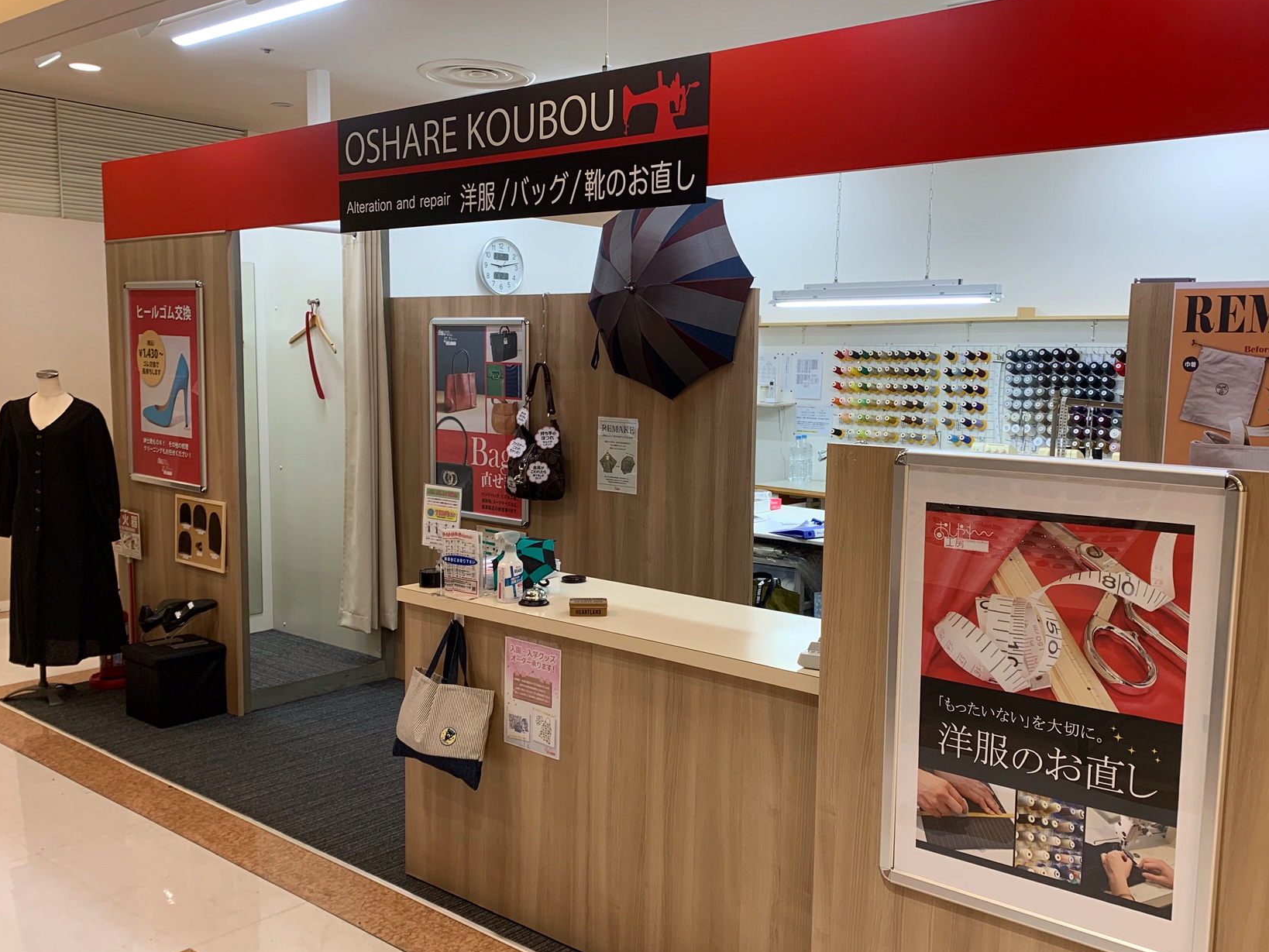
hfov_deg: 56.7
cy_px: 513
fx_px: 1173
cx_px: 690
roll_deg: -0.5
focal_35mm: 32
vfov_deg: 44.1
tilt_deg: -8.6
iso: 50
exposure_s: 1/50
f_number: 1.8
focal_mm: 4.25
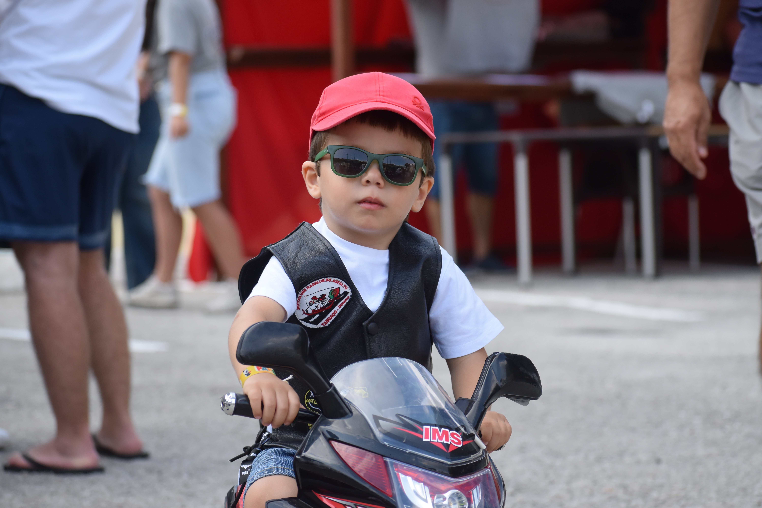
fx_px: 3016
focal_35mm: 142
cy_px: 254
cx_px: 381
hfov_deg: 14.4
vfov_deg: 9.6
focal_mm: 95
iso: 720
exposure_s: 1/1000
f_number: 4.8
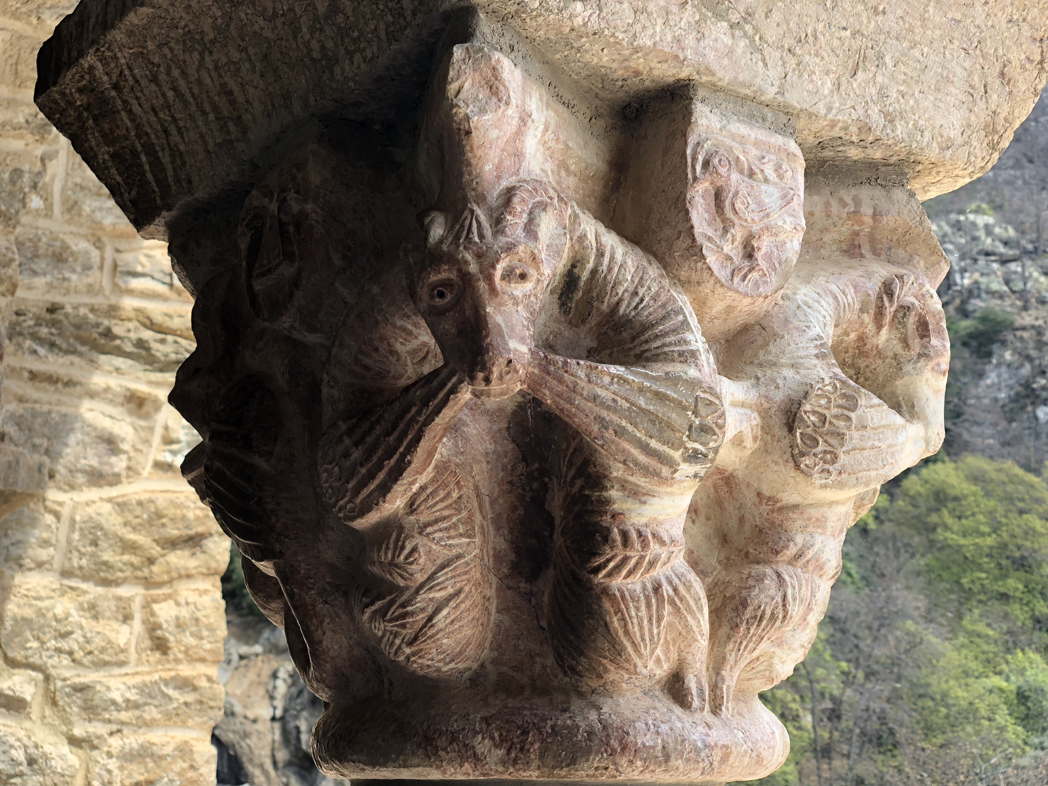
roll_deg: +2.8
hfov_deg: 36.8
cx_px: 524
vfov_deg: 28.0
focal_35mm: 52
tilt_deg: +14.5
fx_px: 1574
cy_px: 393
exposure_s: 1/123
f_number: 2.4
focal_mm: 6
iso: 16
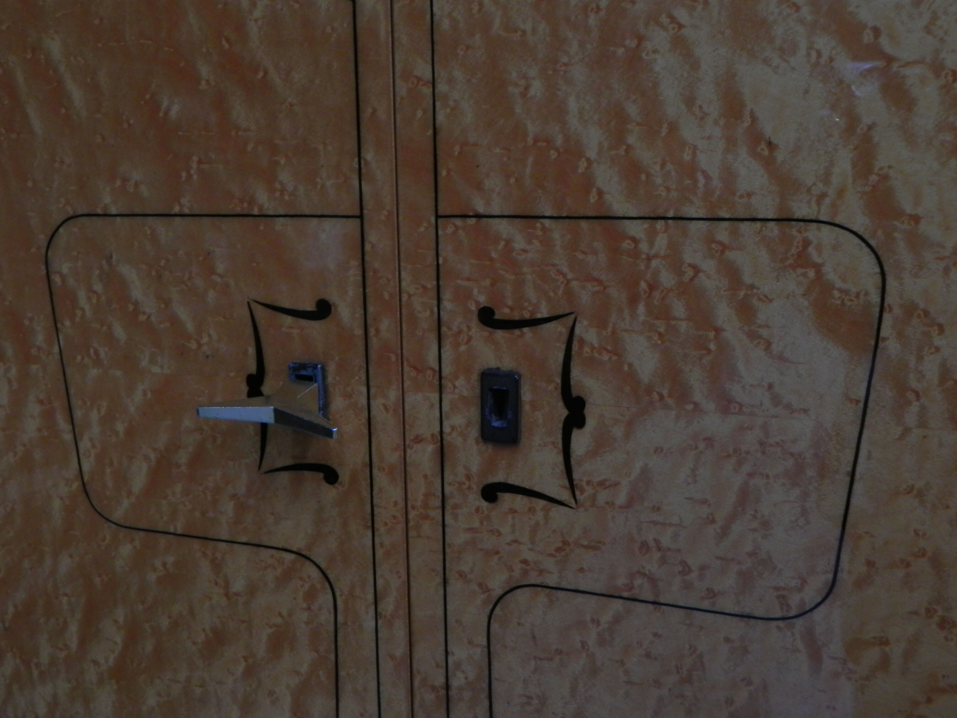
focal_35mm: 33
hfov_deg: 55.4
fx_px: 912
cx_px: 478
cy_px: 359
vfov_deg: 42.9
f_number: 2.8
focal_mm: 5.9
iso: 316
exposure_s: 1/30
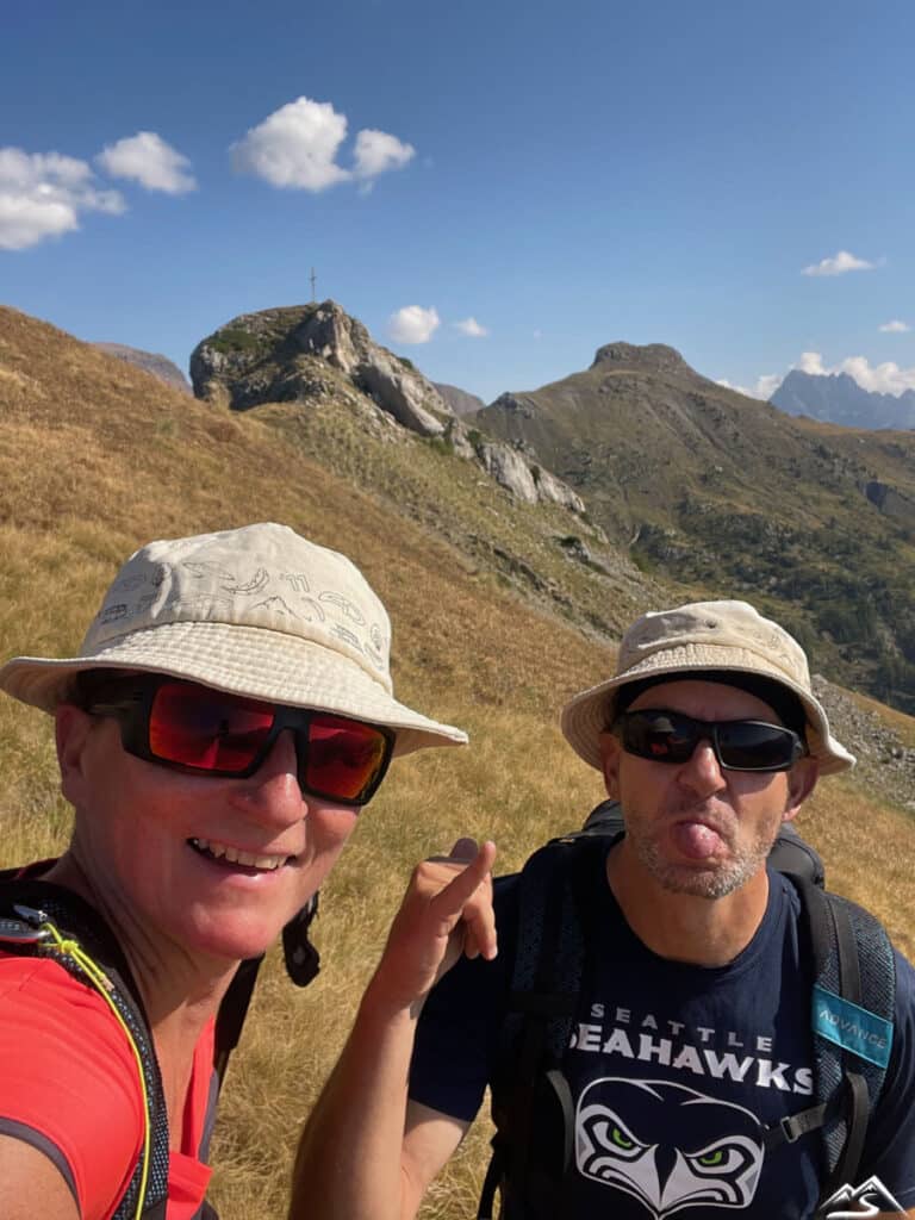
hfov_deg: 46.8
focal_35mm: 30
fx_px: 1057
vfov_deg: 60.0
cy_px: 610
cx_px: 458
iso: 25
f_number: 2.2
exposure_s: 1/871
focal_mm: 2.7
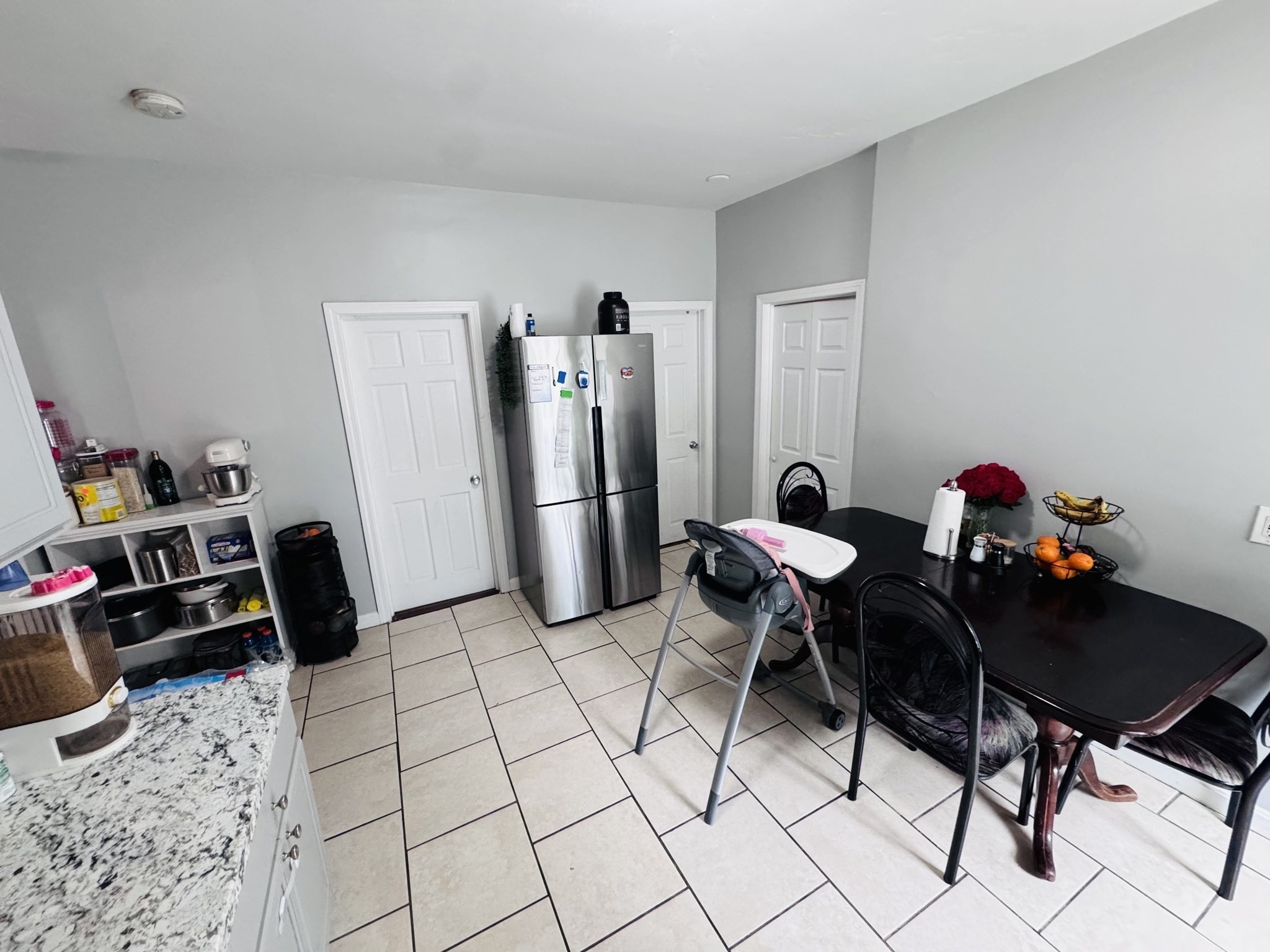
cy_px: 476
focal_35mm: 14
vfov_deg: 85.7
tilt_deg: -14.3
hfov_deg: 102.1
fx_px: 514
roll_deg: +2.1
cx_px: 635
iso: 320
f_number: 2.2
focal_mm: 2.22
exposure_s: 1/60
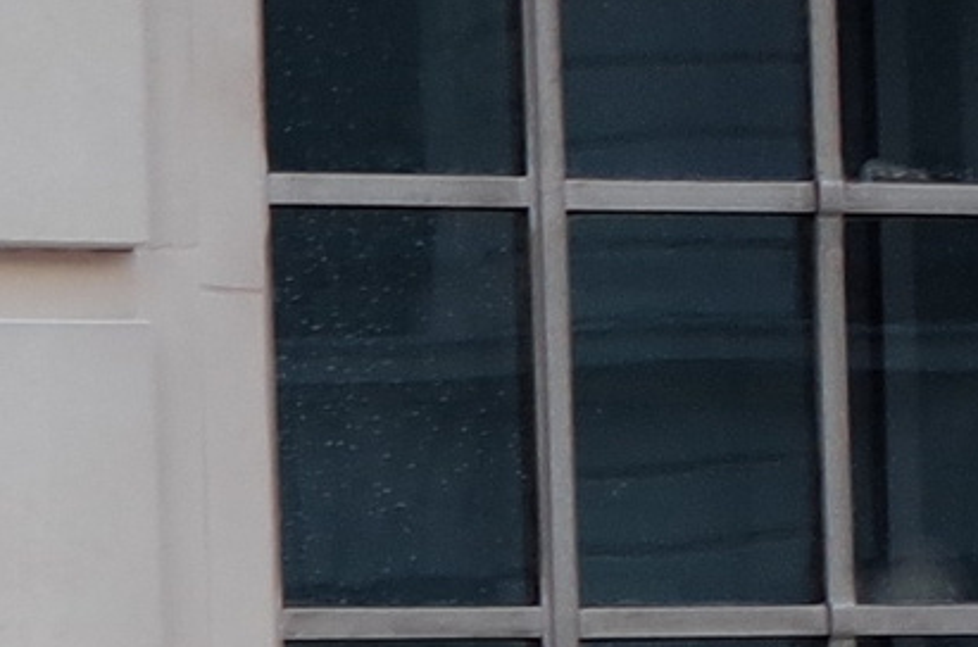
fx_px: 5909
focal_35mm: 218
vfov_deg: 6.2
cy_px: 1094
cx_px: -1868
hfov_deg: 8.2
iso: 140
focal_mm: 18.3
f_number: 2.8
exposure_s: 1/400
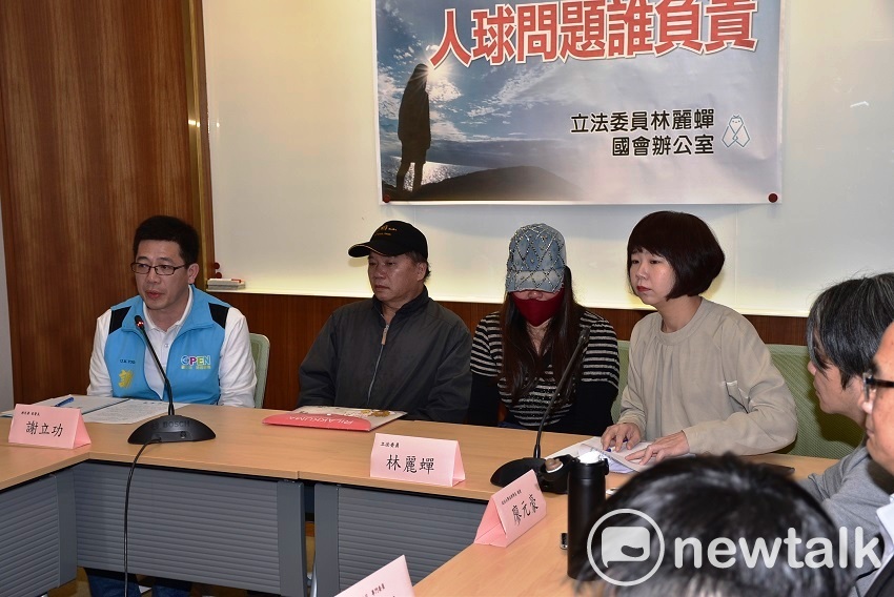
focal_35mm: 51
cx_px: 447
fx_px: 1267
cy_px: 298
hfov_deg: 38.9
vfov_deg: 26.5
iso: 200
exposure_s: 1/60
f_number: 5
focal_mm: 34
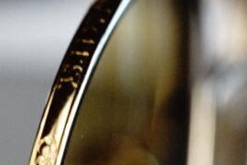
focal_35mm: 370
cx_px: -204
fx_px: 2538
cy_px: 285
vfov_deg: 3.7
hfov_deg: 5.5
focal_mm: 65
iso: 3200
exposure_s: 1/40
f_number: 5.6
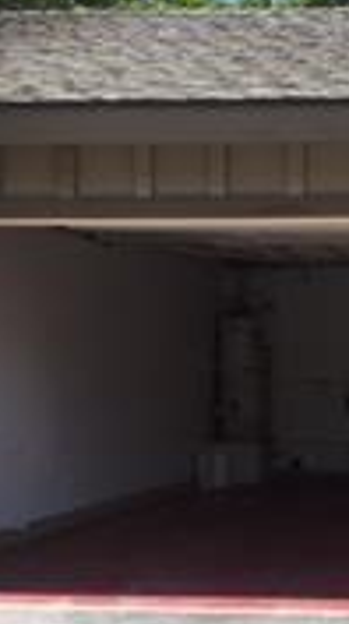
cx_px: 449
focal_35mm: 61
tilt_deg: +1.0
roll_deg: -1.7
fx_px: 1008
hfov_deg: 18.3
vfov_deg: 34.2
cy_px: 398
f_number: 2.2
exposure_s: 1/860
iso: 32
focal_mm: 4.15
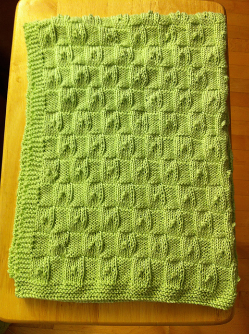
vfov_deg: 52.7
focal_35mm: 35
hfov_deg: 40.6
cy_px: 167
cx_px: 124
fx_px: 337
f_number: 2.8
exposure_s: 1/15
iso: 100
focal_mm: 3.85
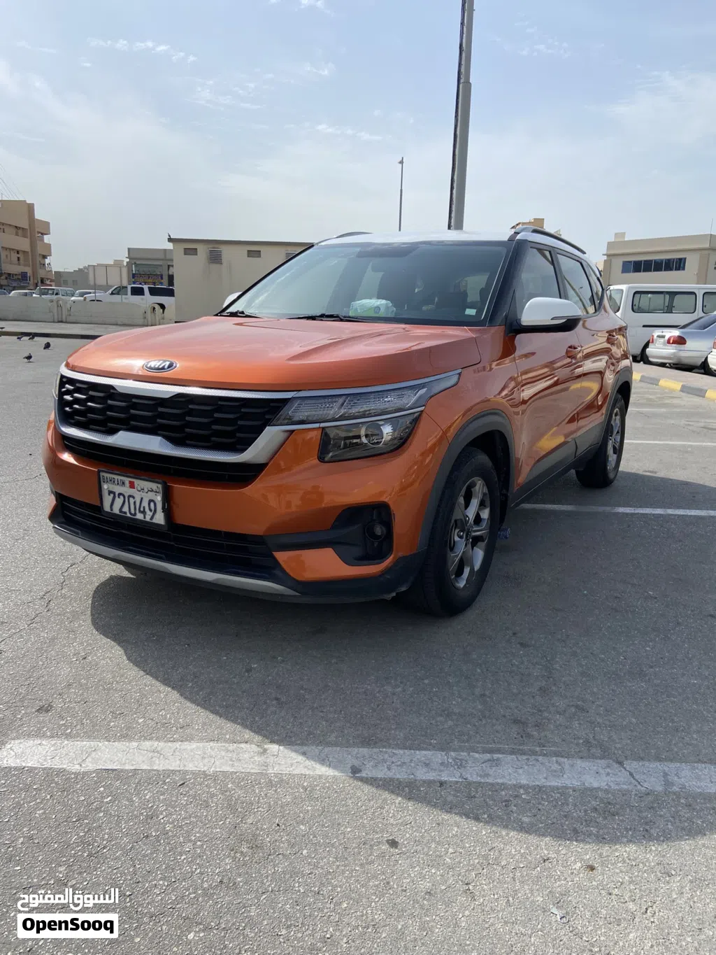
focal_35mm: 26
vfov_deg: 67.3
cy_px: 478
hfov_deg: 53.1
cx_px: 358
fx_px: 717
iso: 32
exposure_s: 1/4808
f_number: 1.8
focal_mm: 4.25
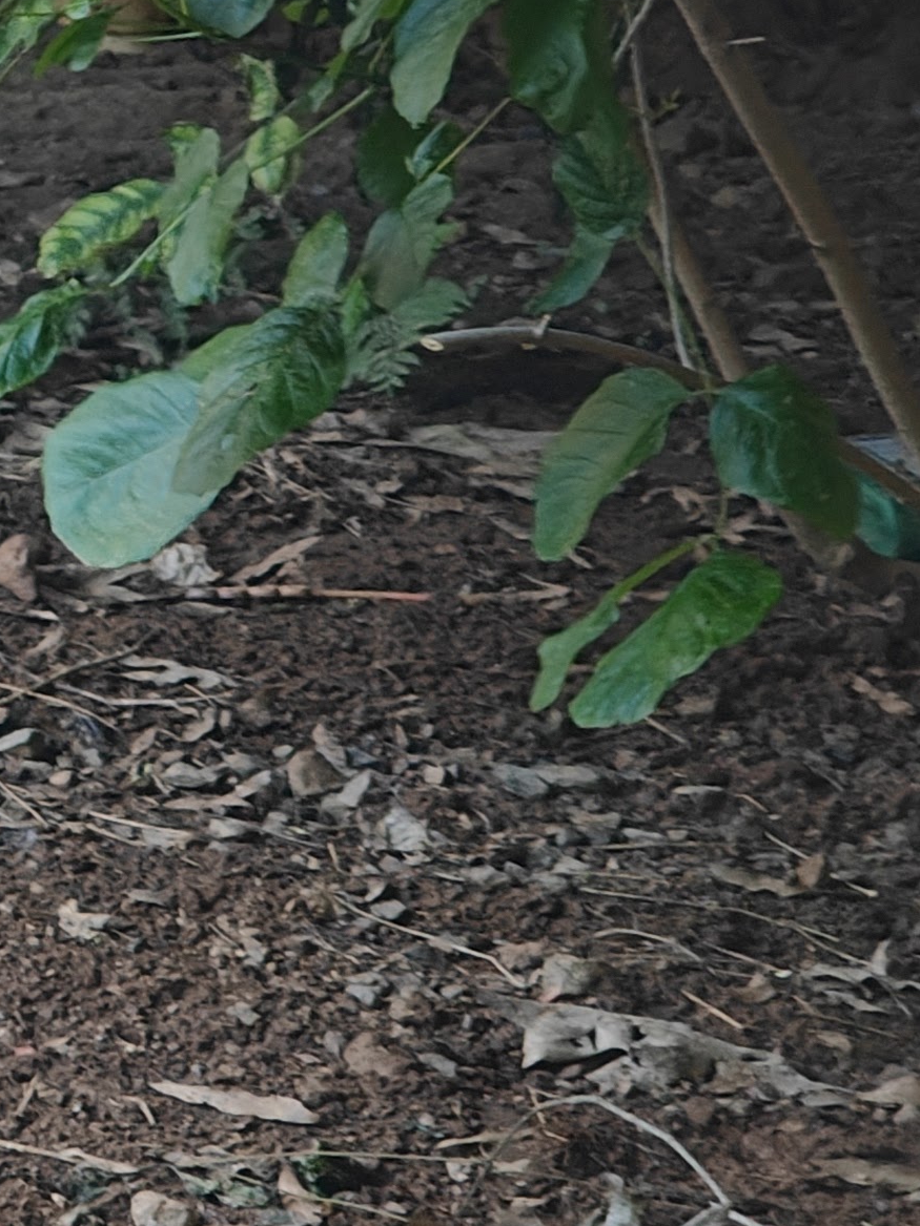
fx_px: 5600
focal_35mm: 158
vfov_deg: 12.3
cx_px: -558
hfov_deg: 9.1
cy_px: -112
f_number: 2
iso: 160
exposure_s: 1/100
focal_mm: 7.1
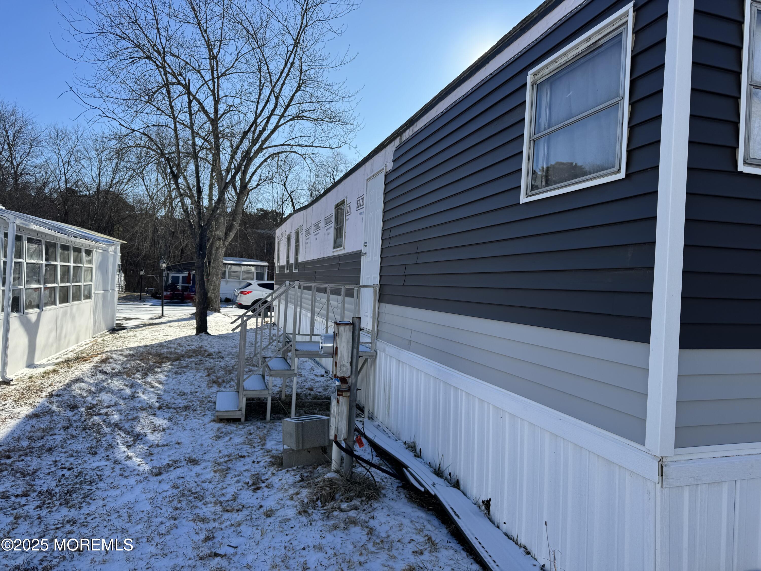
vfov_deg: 56.8
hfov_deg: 71.6
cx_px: 380
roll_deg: -2.5
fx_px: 528
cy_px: 286
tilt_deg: -0.7
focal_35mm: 24
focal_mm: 6.76
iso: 80
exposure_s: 1/3247
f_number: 1.78
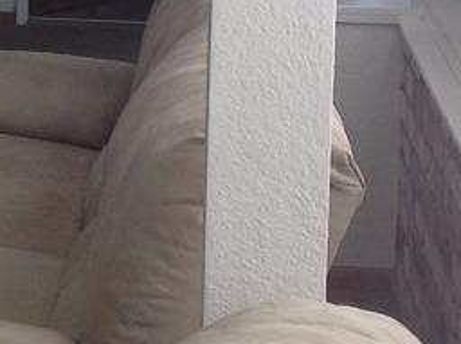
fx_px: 2353
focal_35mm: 177
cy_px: -38
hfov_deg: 10.6
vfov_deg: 8.3
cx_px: -317
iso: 100
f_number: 2.4
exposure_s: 1/120
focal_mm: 4.28
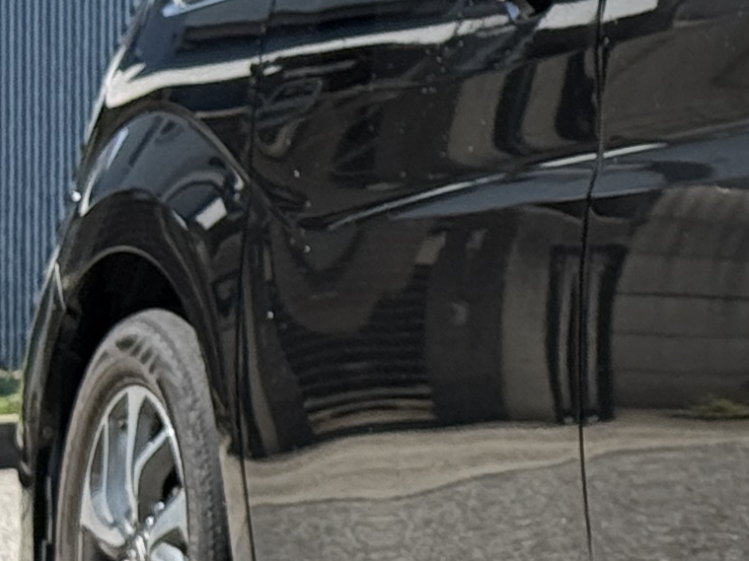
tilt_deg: +1.1
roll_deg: +0.2
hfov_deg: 7.4
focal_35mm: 255
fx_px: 5517
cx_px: 1680
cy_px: 94
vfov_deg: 5.8
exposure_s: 1/2273
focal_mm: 6.76
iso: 80
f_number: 1.78
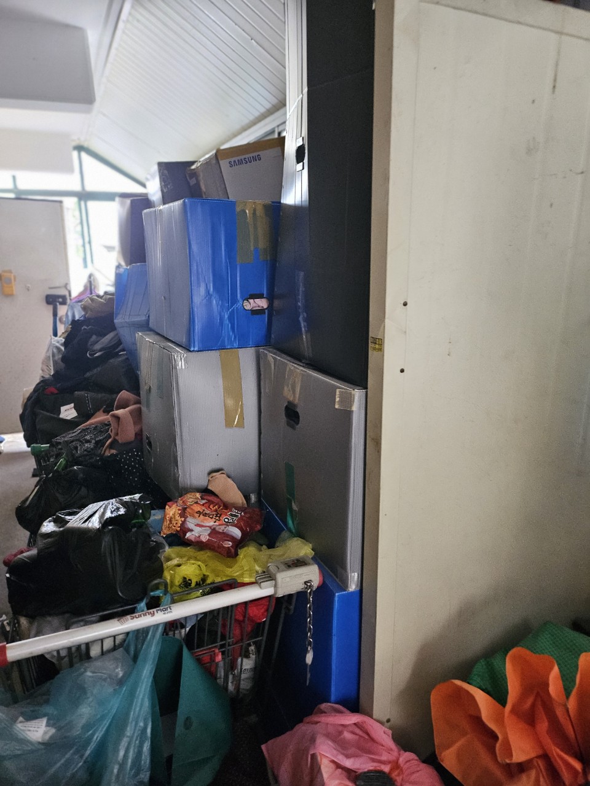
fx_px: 545
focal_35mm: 24
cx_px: 295
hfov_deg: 56.8
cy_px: 393
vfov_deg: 71.6
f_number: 1.8
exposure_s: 1/24
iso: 500
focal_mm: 5
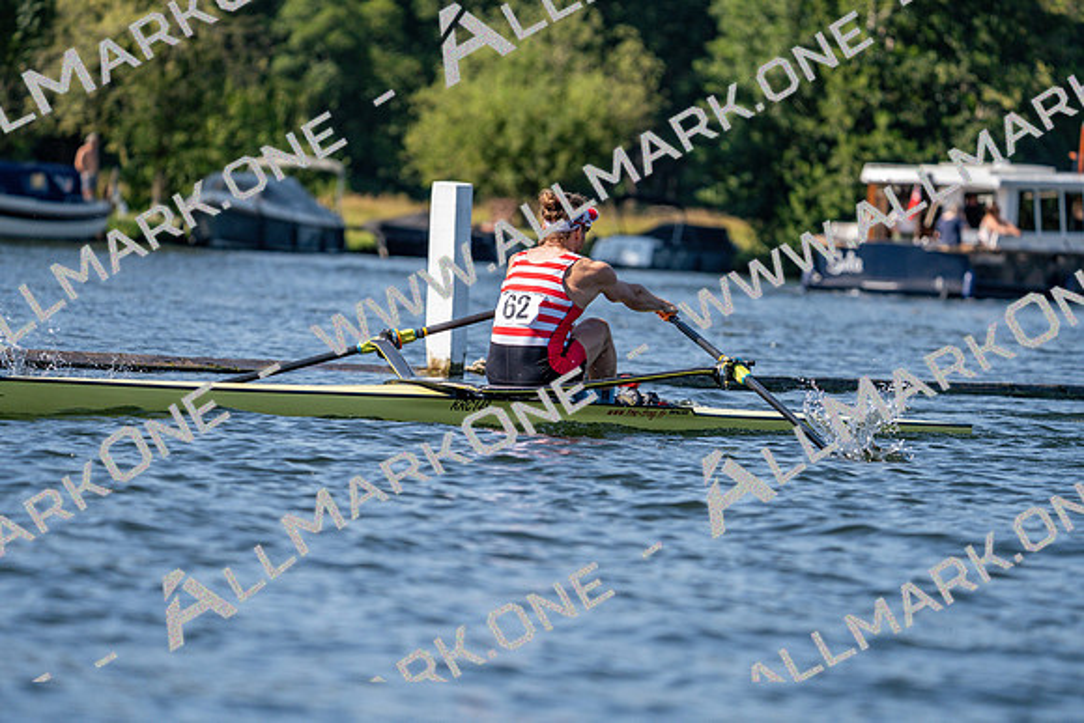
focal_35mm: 300
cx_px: 542
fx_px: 9035
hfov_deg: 6.9
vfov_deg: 4.6
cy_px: 362
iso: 250
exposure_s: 1/1600
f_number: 6.3
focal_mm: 300
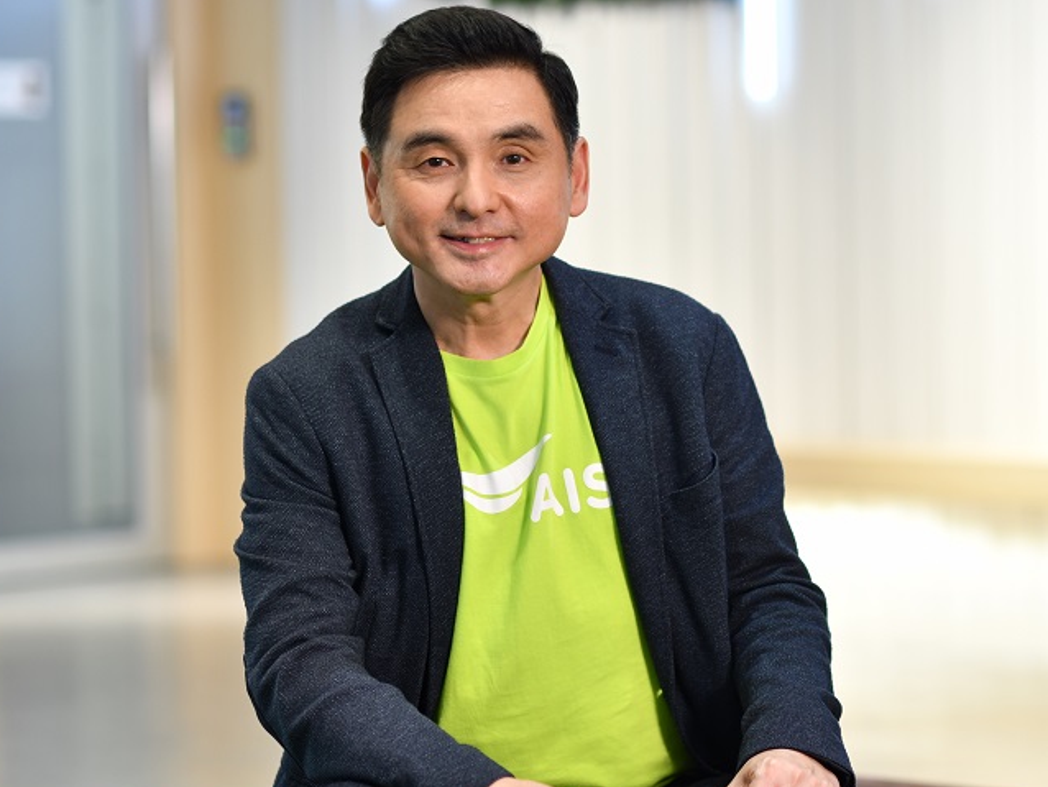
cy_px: 384
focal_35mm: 128
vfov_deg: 11.6
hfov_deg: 15.4
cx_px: 719
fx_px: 3877
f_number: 2.8
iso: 500
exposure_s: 1/125
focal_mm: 85
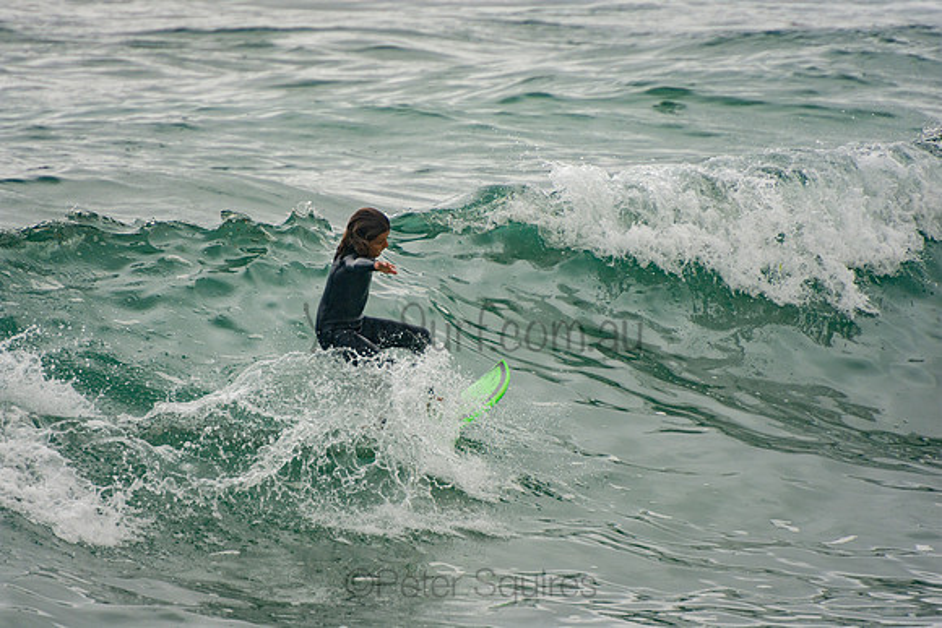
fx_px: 15703
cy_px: 314
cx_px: 471
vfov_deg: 2.3
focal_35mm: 600
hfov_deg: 3.4
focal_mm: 400
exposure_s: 1/1250
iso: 320
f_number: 5.6
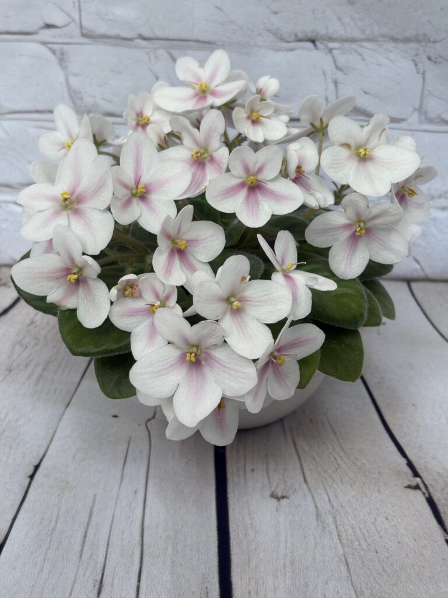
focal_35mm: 52
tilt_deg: -31.6
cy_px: 299
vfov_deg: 36.8
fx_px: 897
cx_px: 224
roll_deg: -2.9
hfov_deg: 28.0
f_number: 1.6
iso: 50
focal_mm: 5.96
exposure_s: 1/121
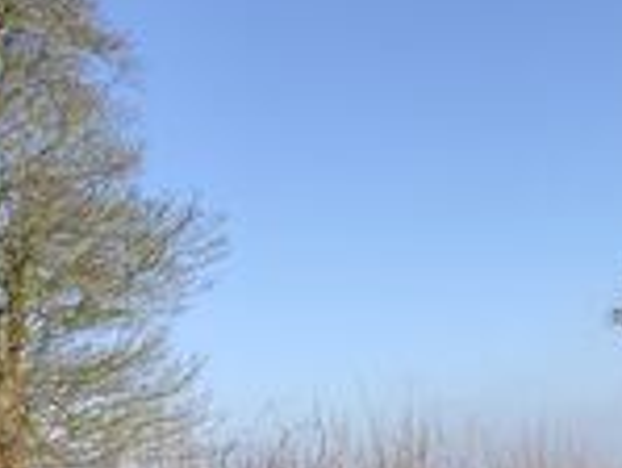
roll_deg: +6.4
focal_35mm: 84
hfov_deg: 22.4
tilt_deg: -2.1
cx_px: 612
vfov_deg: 16.7
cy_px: 583
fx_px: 1511
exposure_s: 1/1429
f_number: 1.8
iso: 20
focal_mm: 3.99
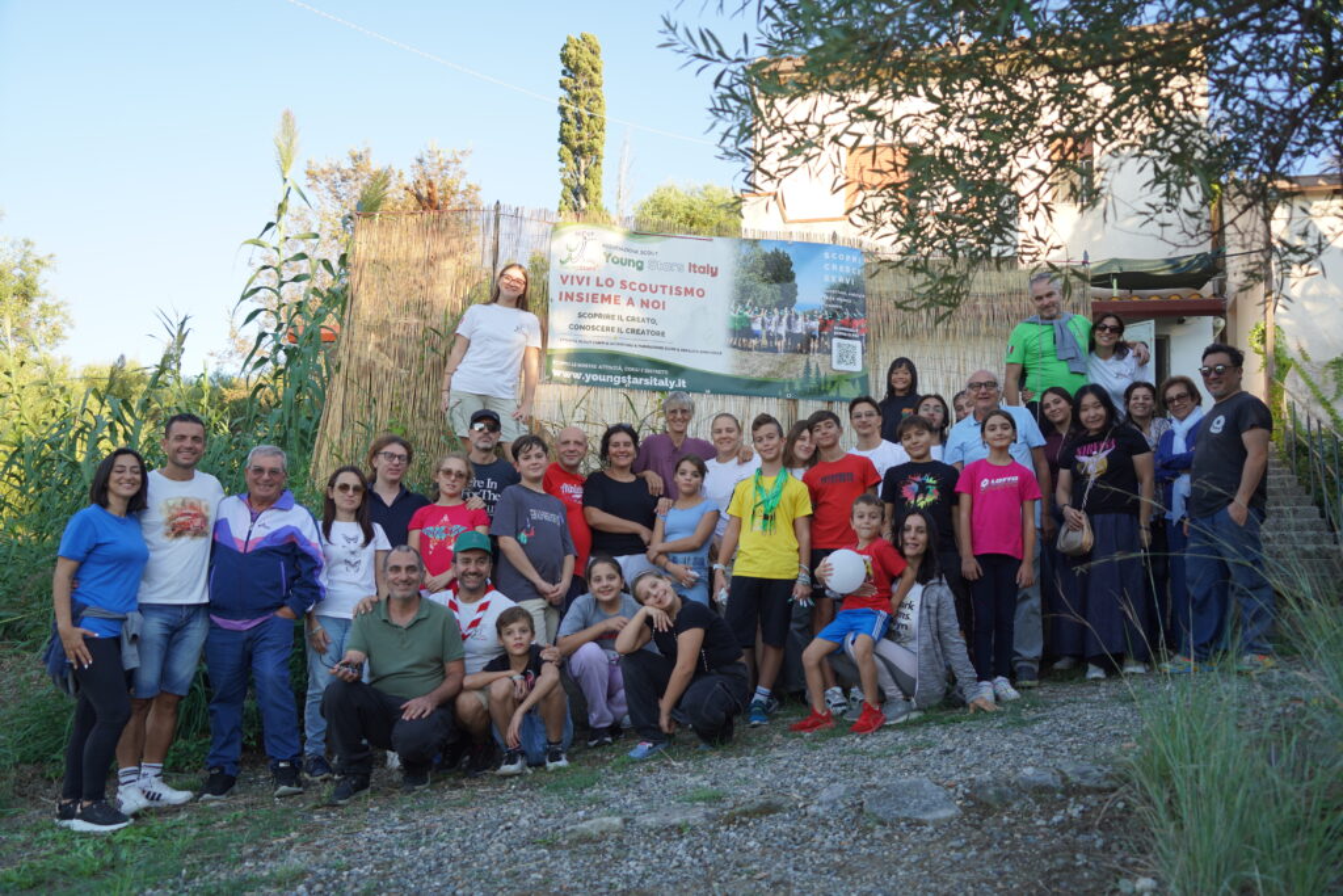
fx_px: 1268
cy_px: 448
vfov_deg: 38.9
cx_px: 672
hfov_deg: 55.8
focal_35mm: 34
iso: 125
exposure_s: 1/160
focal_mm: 34
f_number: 4
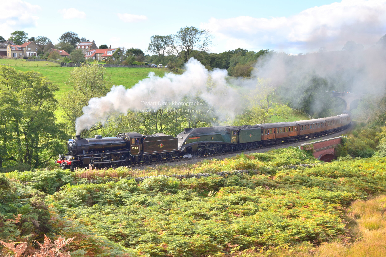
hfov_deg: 41.1
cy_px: 128
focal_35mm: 48
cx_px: 193
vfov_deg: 28.1
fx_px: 515
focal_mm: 32
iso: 400
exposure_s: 1/250
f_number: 10
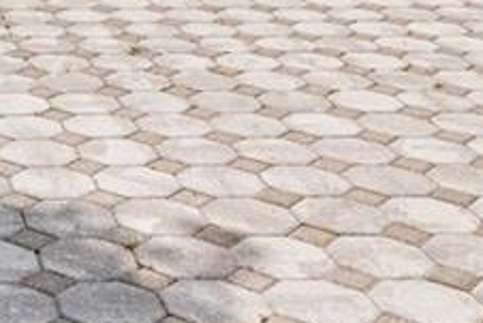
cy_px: -256
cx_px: -156
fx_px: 1275
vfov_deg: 13.1
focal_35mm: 95
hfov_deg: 19.6
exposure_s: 1/160
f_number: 10
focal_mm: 21
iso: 320
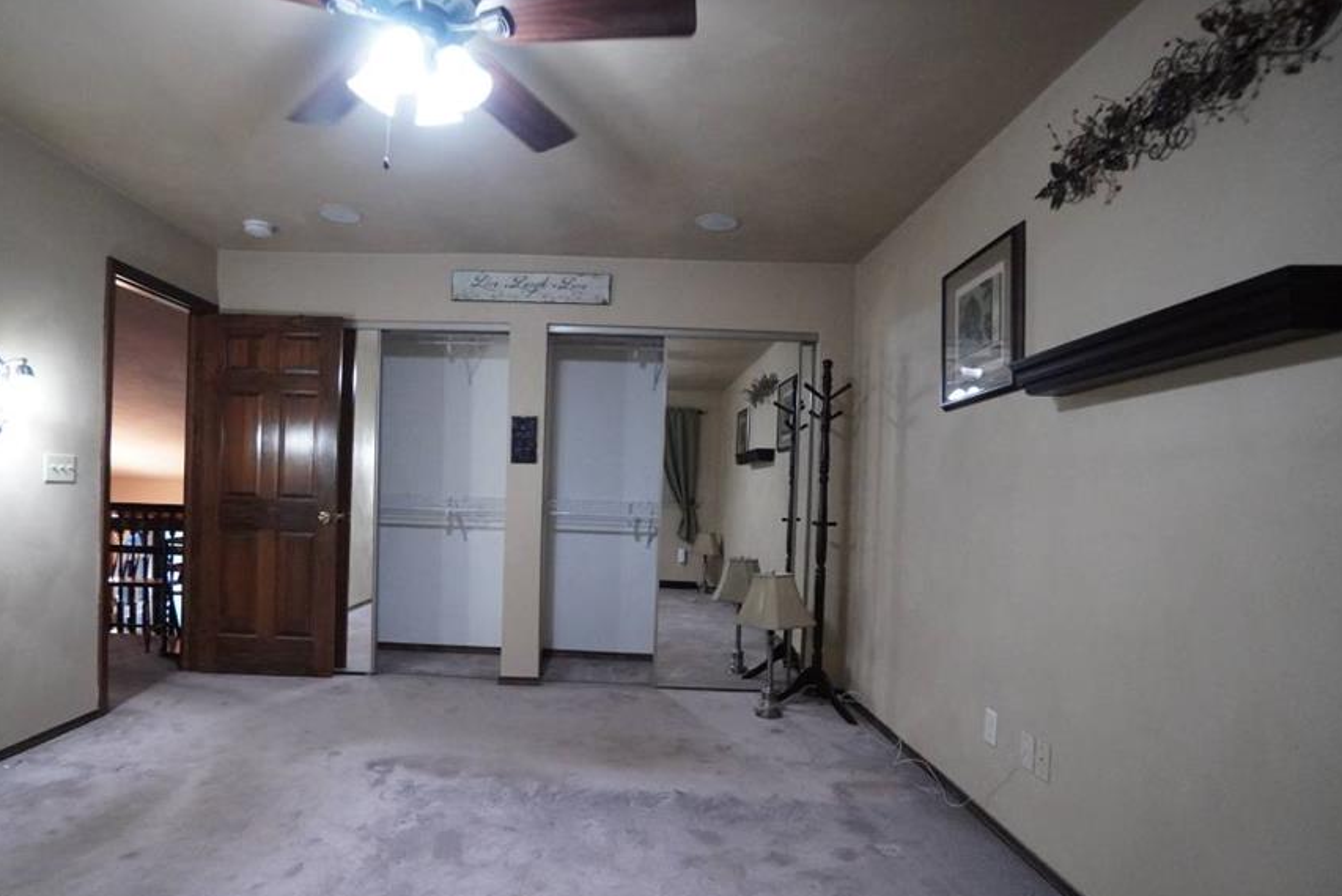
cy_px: 500
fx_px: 671
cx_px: 595
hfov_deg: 89.6
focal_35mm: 18
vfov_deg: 67.2
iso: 5000
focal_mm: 10
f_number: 4
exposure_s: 1/160
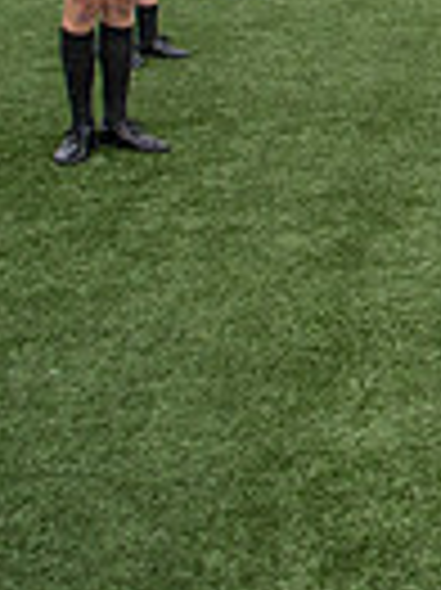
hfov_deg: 11.7
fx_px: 1735
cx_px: 1071
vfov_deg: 17.9
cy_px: -200
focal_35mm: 102
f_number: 4
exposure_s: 1/800
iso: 400
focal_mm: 24
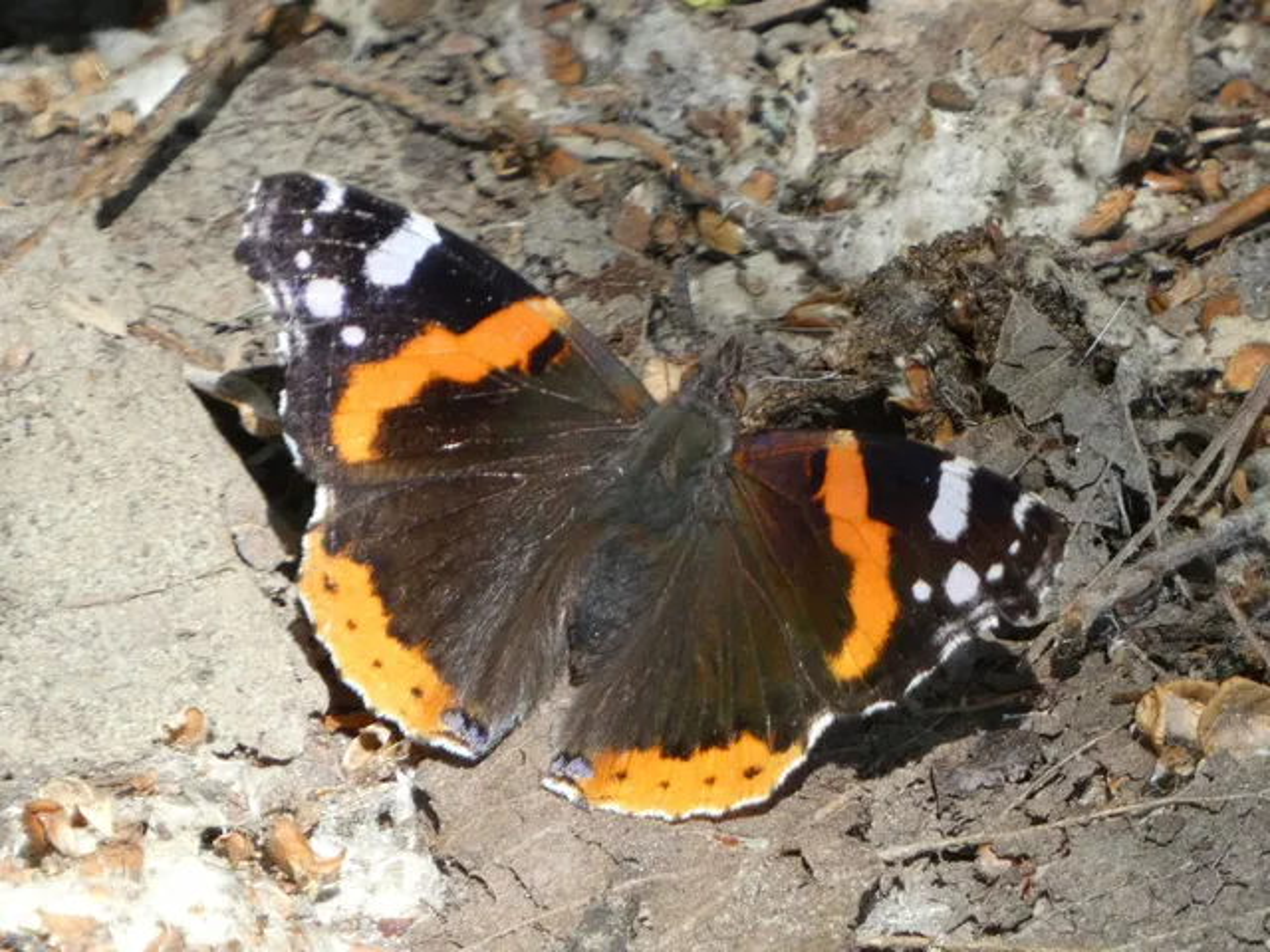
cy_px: 476
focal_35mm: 885
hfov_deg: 2.2
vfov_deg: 1.7
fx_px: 32469
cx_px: 635
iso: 250
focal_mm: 158.6
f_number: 5.6
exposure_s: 1/125
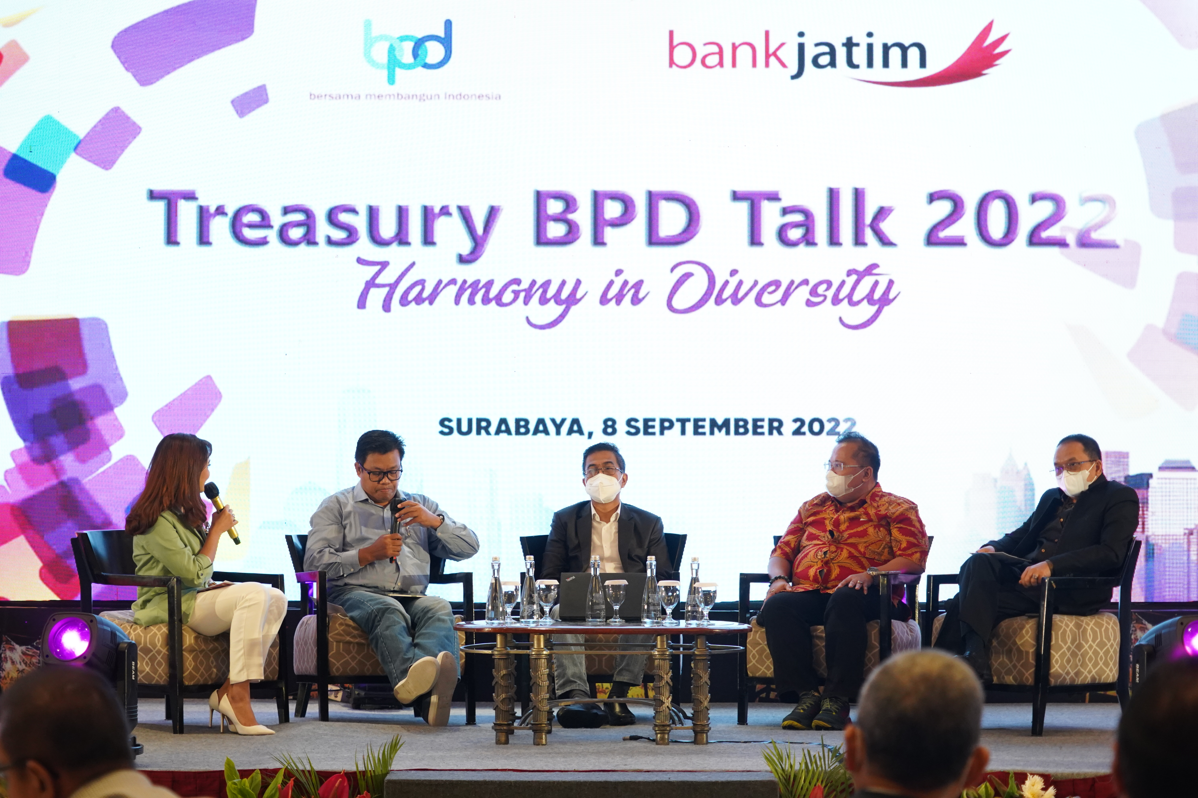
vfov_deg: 13.7
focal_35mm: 100
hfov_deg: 20.4
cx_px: 599
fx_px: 3328
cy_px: 399
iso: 3200
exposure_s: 1/80
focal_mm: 100
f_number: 5.6
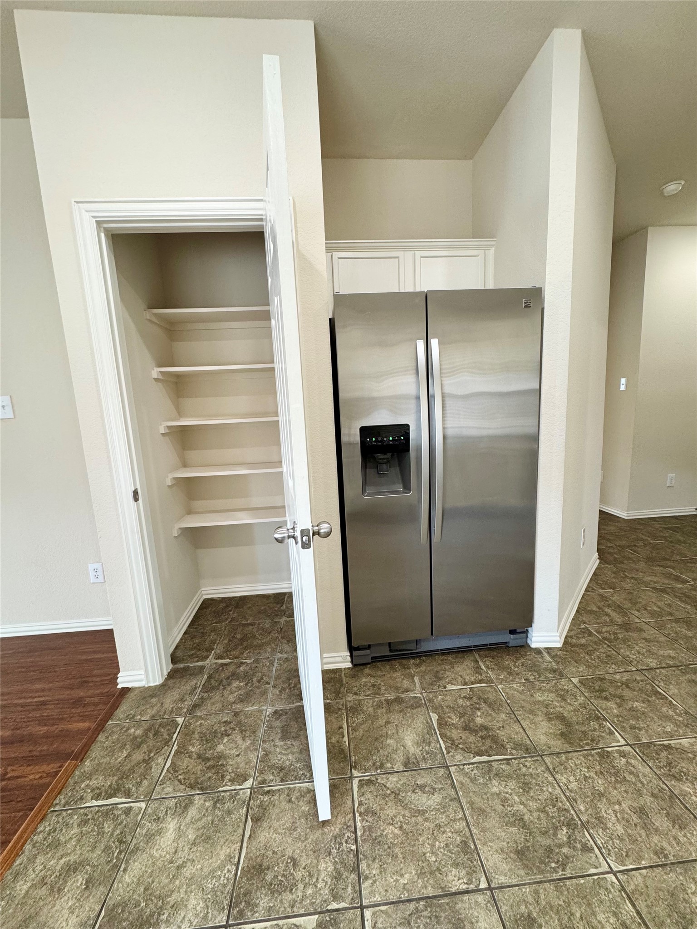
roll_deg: +2.8
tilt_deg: -8.2
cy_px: 464
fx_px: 376
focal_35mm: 14
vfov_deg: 102.1
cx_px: 348
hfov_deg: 85.7
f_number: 2.2
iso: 200
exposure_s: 1/60
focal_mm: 2.22
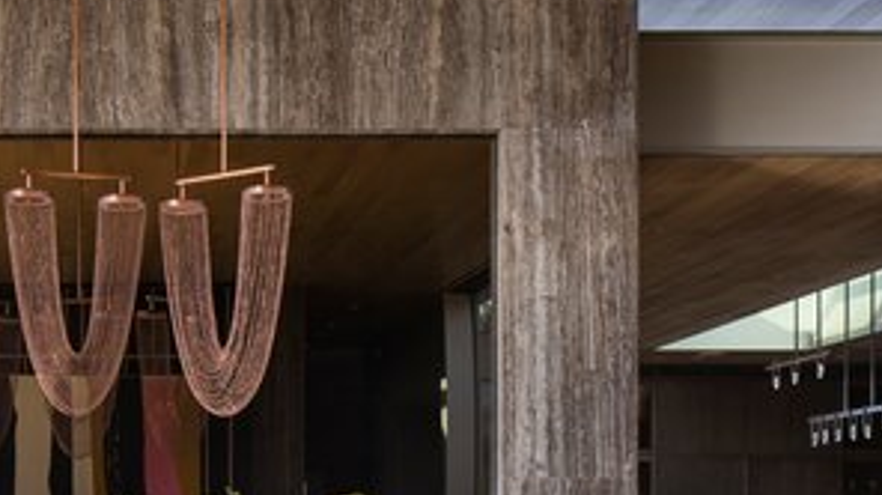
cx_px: 72
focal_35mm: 68
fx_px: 1589
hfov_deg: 29.6
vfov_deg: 17.7
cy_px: 270
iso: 125
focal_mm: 24
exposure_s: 1/60
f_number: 13
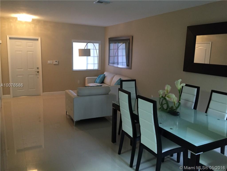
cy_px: 86
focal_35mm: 29
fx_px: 190
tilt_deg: -9.0
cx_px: 114
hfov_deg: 61.7
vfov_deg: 48.2
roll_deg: -1.5
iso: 160
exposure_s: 1/30
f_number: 2.2
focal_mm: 4.15
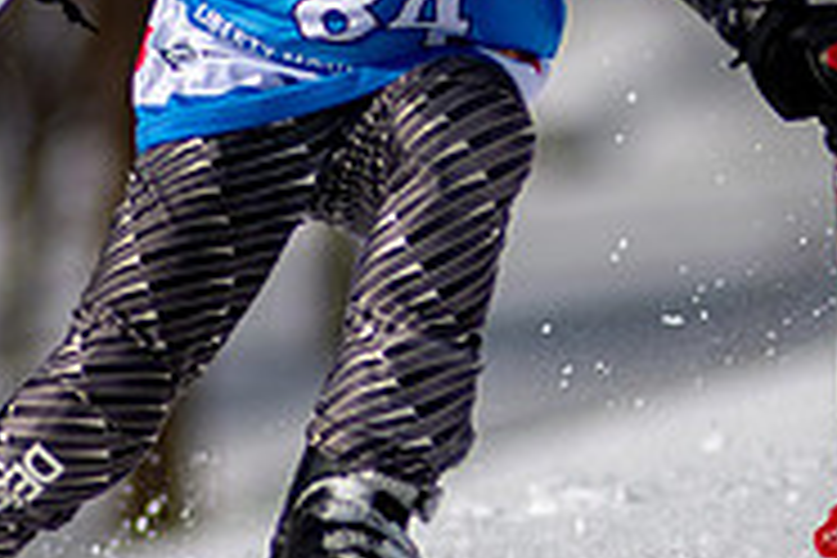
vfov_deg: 0.9
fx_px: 36895
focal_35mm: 1587
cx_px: 600
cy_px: -65
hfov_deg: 1.3
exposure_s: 1/8000
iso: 100
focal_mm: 300
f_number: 2.8
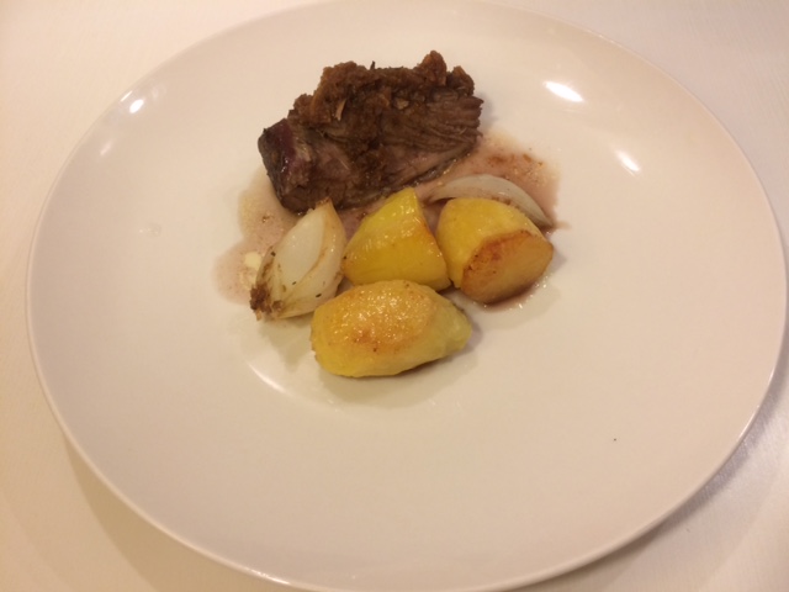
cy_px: 296
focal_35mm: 29
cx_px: 394
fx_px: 661
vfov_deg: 48.2
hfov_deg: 61.7
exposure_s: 1/33
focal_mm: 4.15
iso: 64
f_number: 2.2
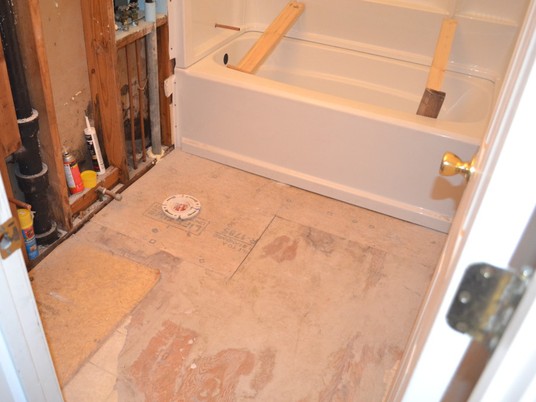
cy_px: 200
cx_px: 232
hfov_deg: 55.2
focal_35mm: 33
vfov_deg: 42.9
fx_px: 511
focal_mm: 20
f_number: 3.8
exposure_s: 1/60
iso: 2200
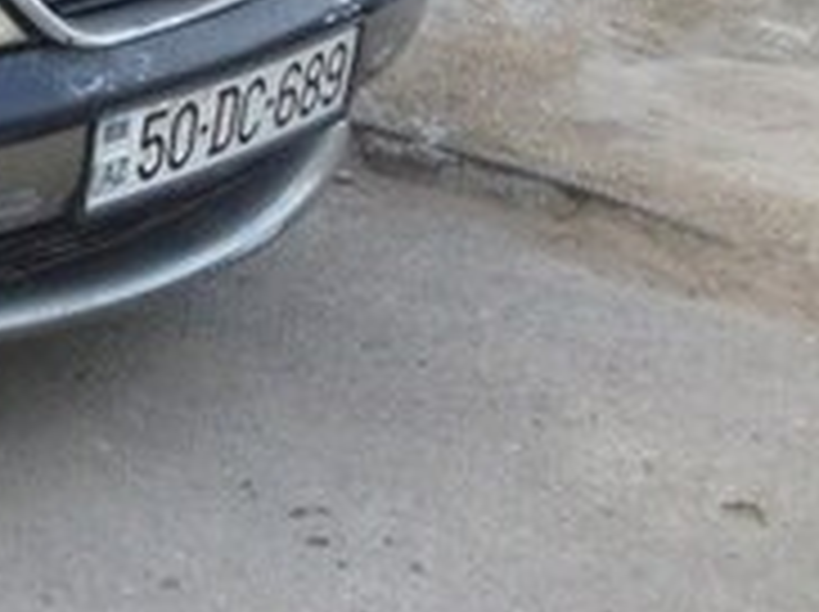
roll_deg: -1.3
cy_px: -128
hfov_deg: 14.6
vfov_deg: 12.0
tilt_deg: -13.6
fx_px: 2835
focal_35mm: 120
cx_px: -603
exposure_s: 1/60
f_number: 2.4
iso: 50
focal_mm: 4.12
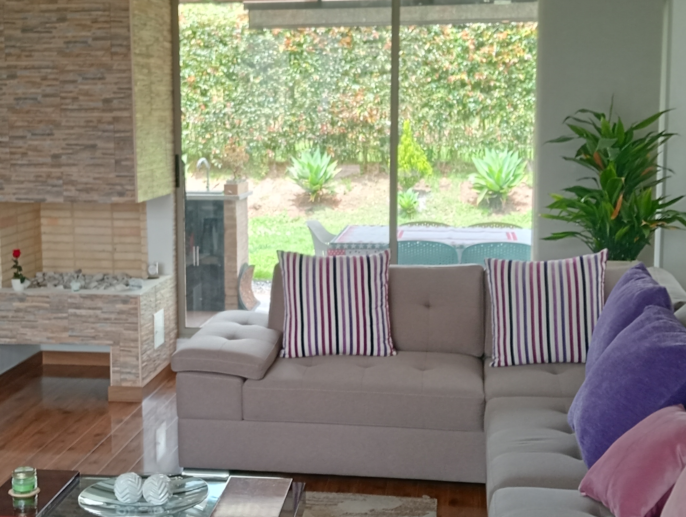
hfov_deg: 35.4
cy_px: 240
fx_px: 1072
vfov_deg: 27.1
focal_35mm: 54
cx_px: 280
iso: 99
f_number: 1.8
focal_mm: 3.98
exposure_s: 1/175
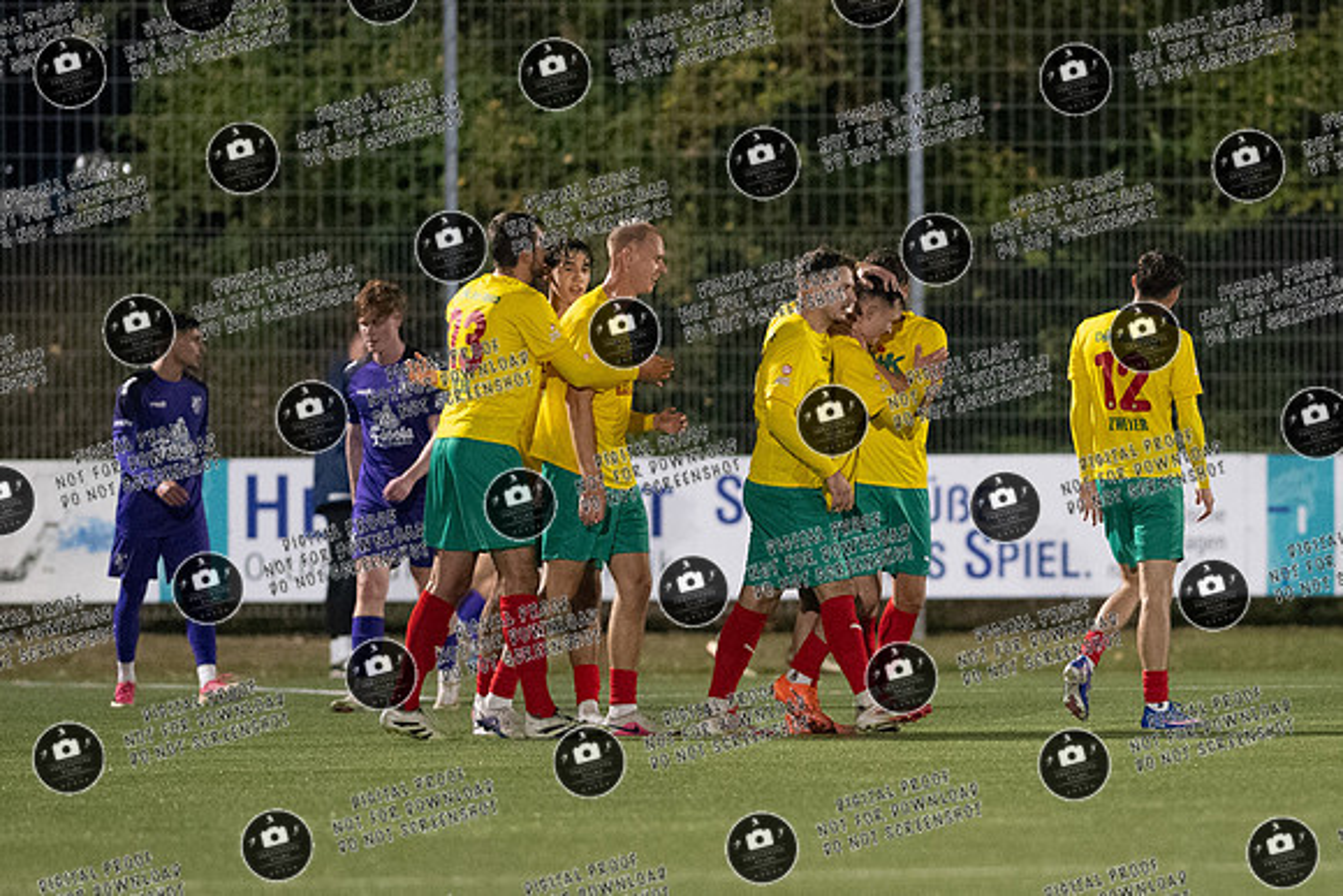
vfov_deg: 2.4
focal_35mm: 575
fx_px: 21444
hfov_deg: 3.6
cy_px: 599
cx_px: 992
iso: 10000
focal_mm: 300
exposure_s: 1/1000
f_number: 3.2
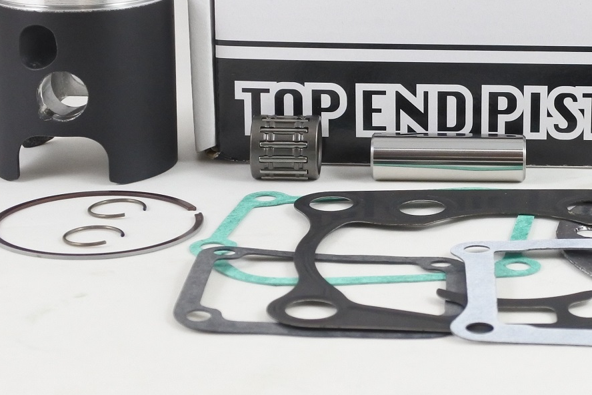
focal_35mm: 81
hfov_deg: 25.0
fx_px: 1332
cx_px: 386
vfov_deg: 16.5
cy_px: -12
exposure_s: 1/125
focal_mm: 14.3
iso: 560
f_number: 4
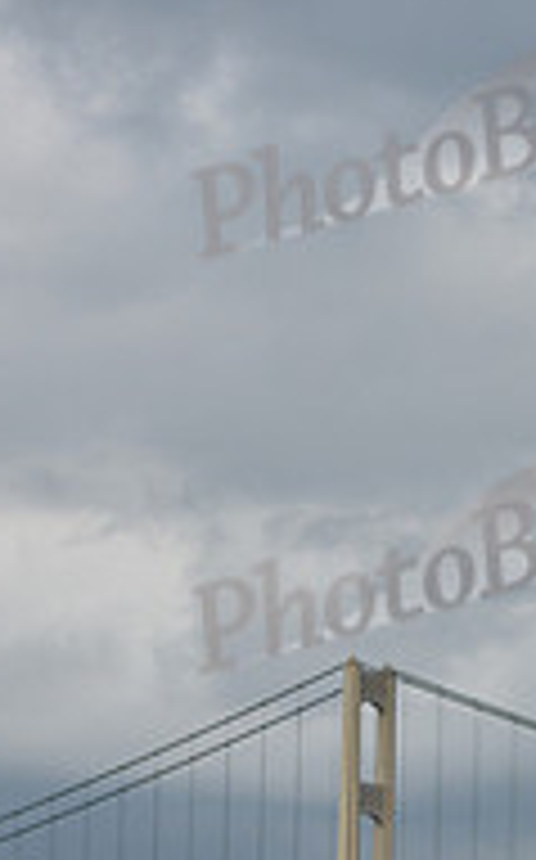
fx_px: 5083
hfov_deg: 5.9
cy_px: 727
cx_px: 1063
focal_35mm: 217
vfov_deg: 9.6
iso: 400
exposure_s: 1/800
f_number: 9
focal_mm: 70
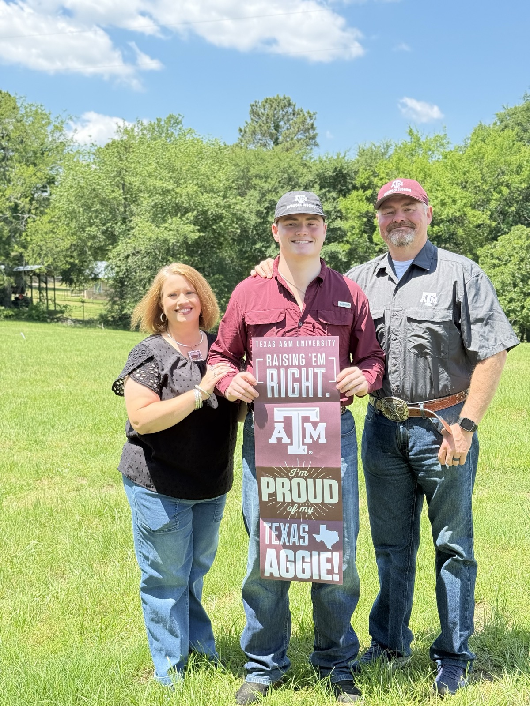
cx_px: 265
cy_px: 353
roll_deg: +0.7
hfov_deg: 30.3
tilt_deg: -5.1
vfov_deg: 39.7
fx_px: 980
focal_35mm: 48
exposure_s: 1/895
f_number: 1.78
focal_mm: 6.76
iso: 100
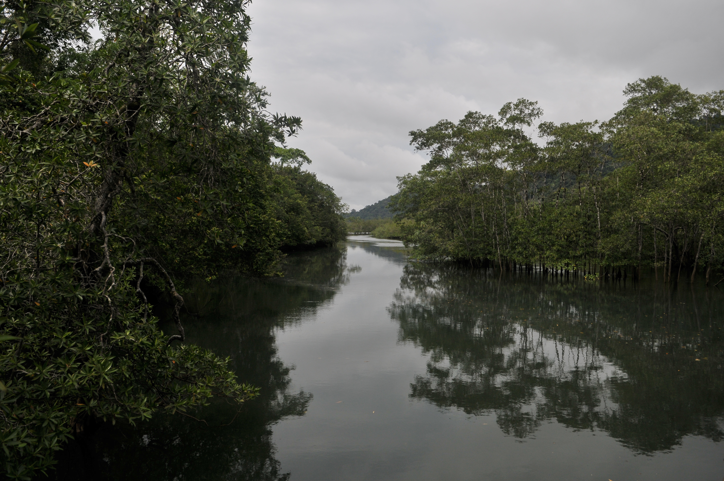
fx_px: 512
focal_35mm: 26
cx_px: 362
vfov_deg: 50.3
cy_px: 240
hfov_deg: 70.5
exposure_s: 1/2500
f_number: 4
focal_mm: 17
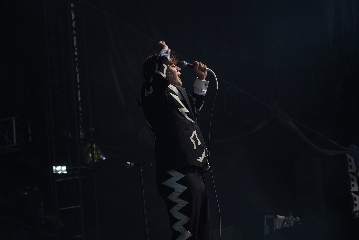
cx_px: 180
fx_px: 1047
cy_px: 120
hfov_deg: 19.5
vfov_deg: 13.0
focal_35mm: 105
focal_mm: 105
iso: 100
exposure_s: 1/500
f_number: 8
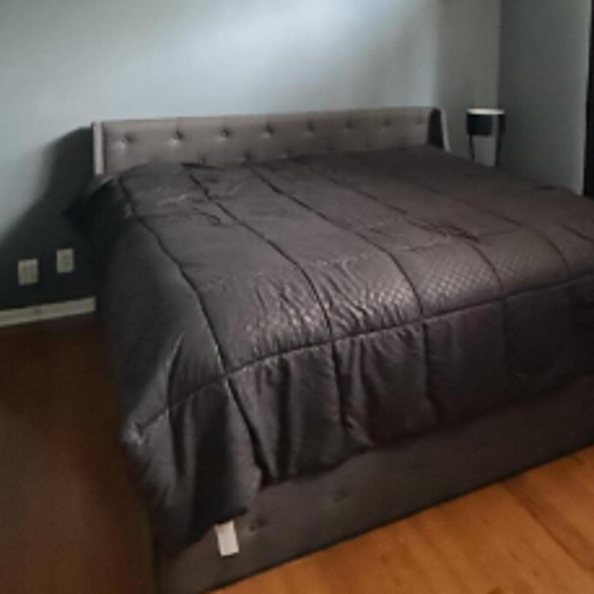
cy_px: 89
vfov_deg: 43.1
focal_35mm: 36
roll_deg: -3.2
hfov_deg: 44.3
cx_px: 457
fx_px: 699
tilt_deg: -4.3
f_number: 2.2
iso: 1250
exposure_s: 1/60
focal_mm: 2.22
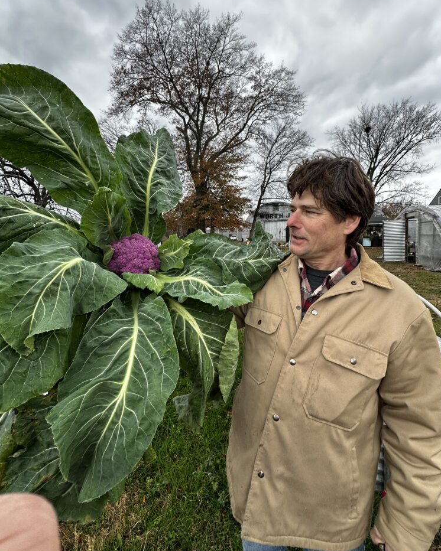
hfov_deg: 84.0
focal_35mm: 15
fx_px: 245
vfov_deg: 96.6
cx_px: 217
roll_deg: +1.1
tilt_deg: -3.7
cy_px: 256
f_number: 2.2
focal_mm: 2.22
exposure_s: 1/129
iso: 40
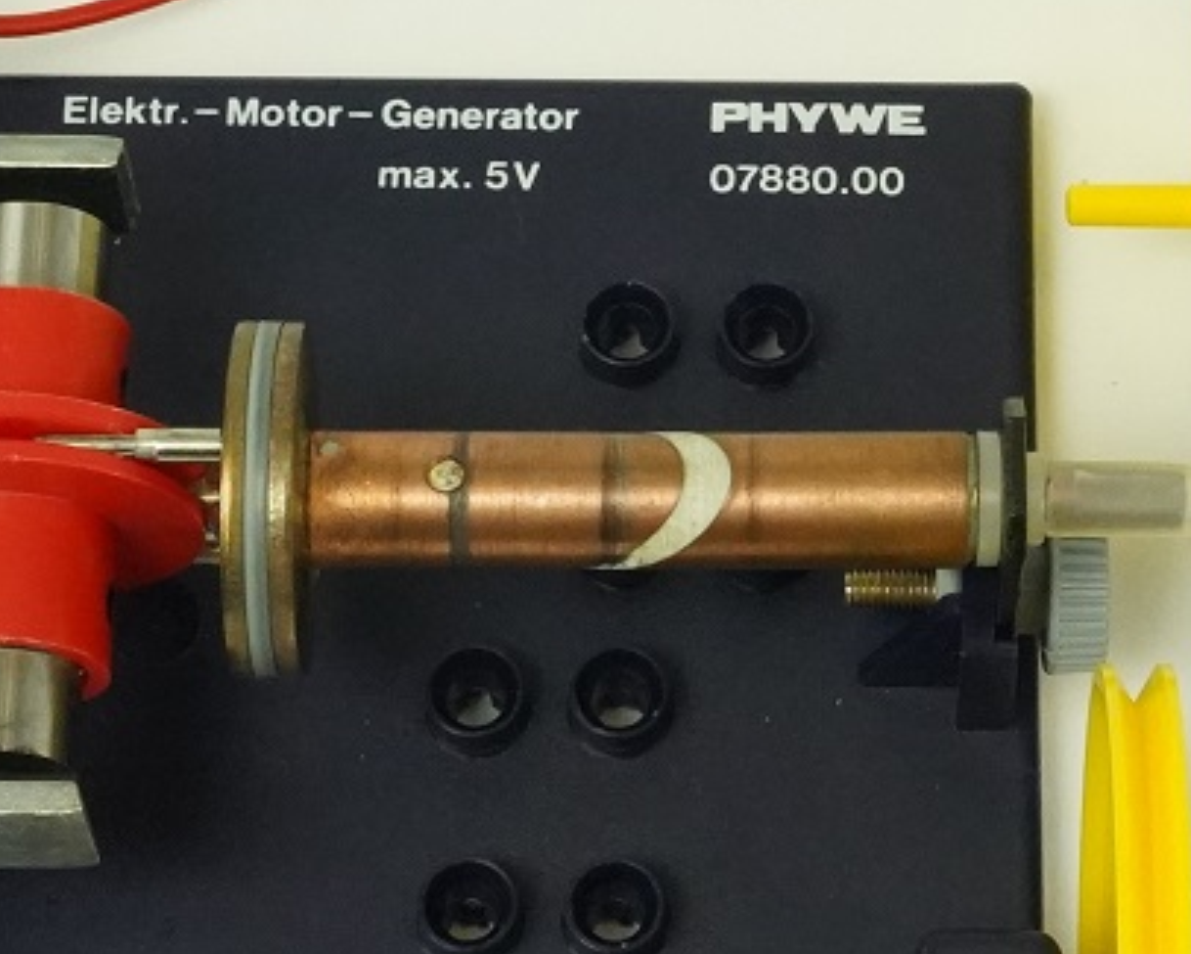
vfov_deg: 10.5
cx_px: 968
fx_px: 5148
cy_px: 112
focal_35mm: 146
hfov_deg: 13.1
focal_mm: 39
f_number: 22
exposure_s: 1/500
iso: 10000
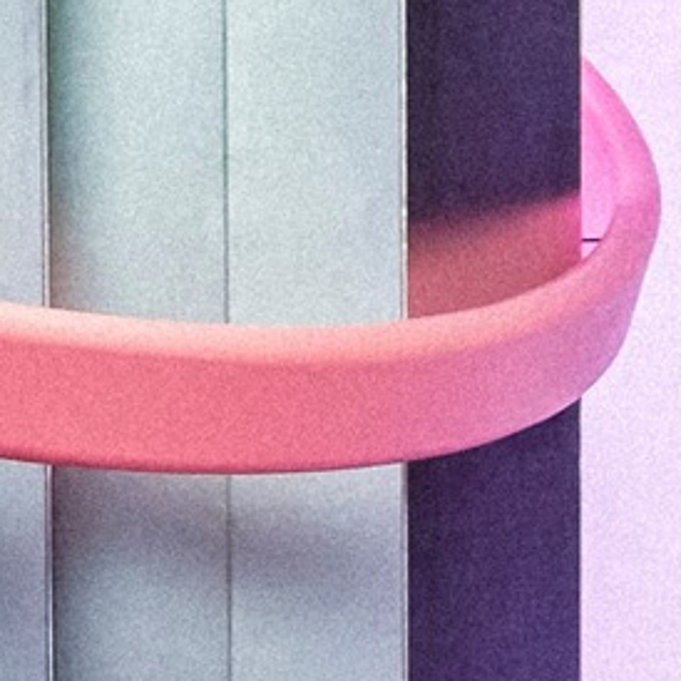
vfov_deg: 5.6
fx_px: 6811
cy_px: 1353
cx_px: 531
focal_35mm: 306
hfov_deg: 5.7
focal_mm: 23
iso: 1250
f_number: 2.5
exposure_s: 1/200
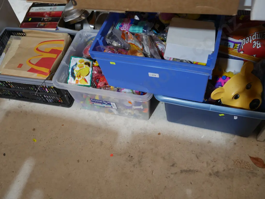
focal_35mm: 32
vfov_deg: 44.2
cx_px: 132
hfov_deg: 56.8
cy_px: 100
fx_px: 245
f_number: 3.6
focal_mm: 16
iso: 400
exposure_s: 1/60
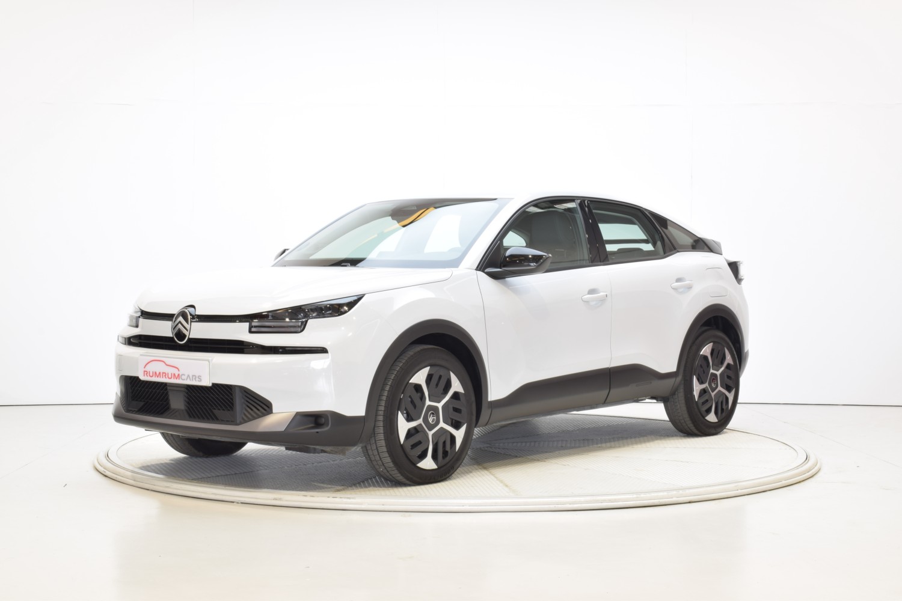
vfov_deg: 25.1
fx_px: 1353
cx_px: 451
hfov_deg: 36.9
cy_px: 300
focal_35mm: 54
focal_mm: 36
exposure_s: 1.6
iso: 100
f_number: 22
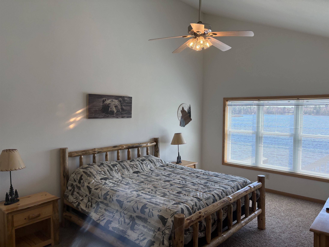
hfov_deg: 67.3
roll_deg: +0.3
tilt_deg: -2.1
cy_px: 124
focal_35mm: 26
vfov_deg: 53.1
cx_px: 164
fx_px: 247
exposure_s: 1/240
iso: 64
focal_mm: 5.96
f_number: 1.6
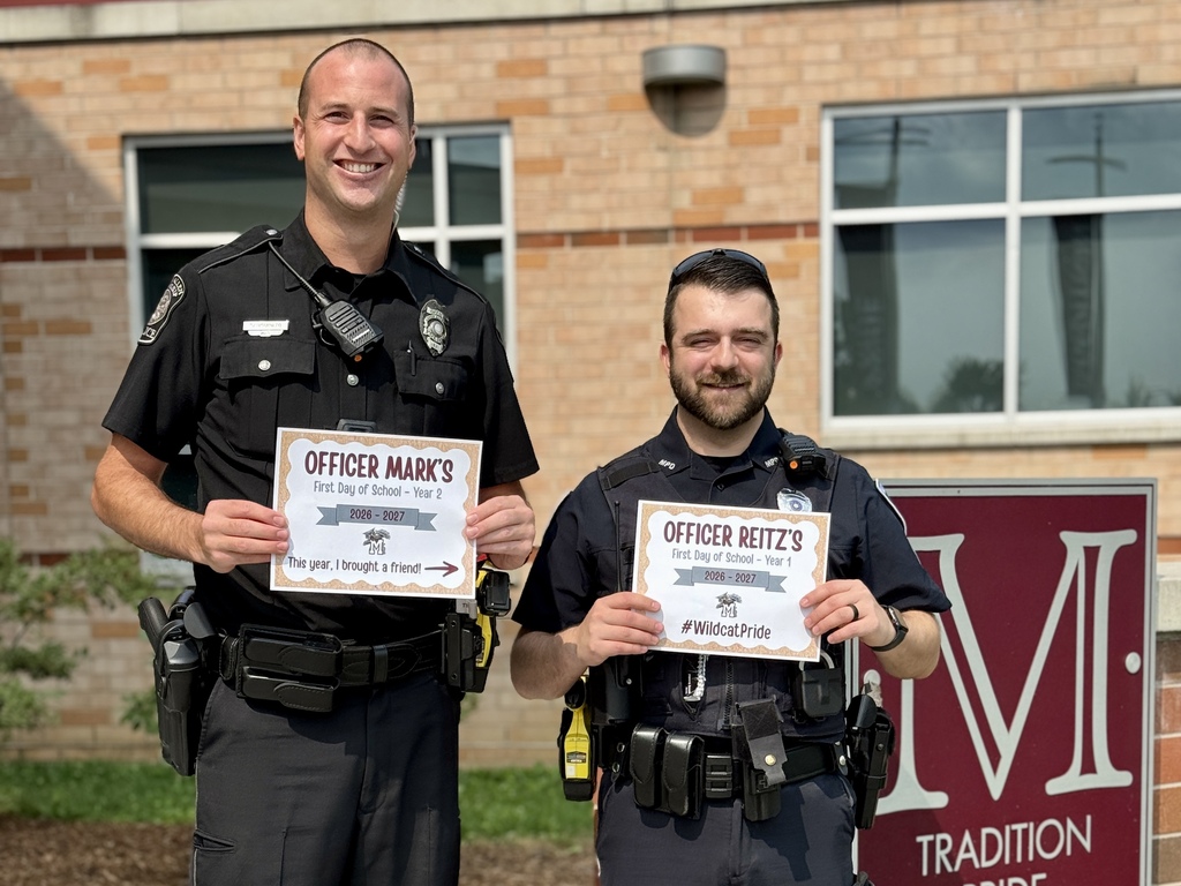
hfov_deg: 39.7
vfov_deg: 30.3
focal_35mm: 48
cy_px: 443
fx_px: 1638
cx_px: 590
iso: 64
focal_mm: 6.76
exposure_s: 1/5376
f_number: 1.78
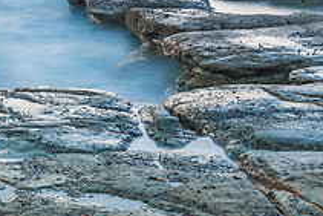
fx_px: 907
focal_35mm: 101
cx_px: 60
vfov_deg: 13.3
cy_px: -16
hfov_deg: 20.0
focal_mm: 24
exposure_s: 10
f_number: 8
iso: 50
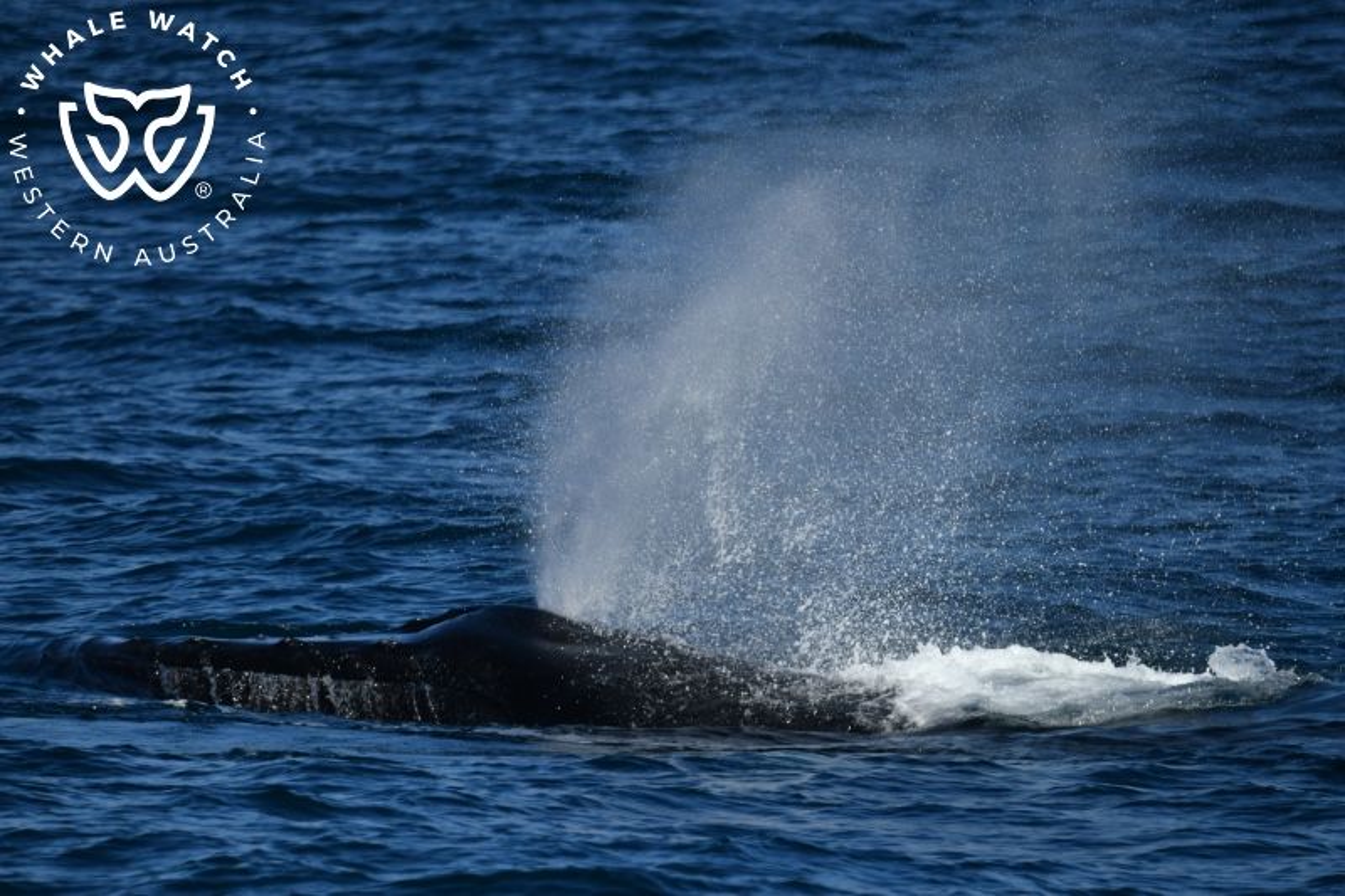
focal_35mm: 450
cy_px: 448
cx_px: 672
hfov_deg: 4.6
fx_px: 16808
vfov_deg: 3.1
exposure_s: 1/8000
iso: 640
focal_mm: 450
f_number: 6
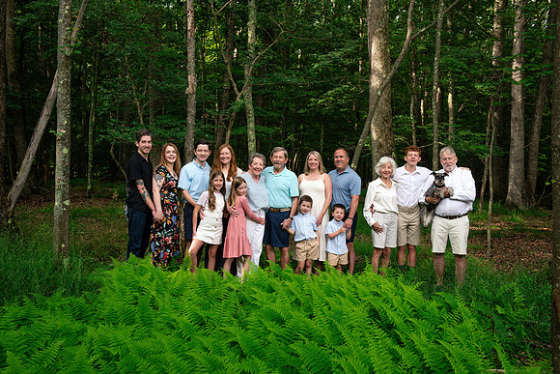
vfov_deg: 36.9
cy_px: 187
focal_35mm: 36
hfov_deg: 53.1
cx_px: 280
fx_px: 560
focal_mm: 36
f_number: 7.1
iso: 800
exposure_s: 1/320
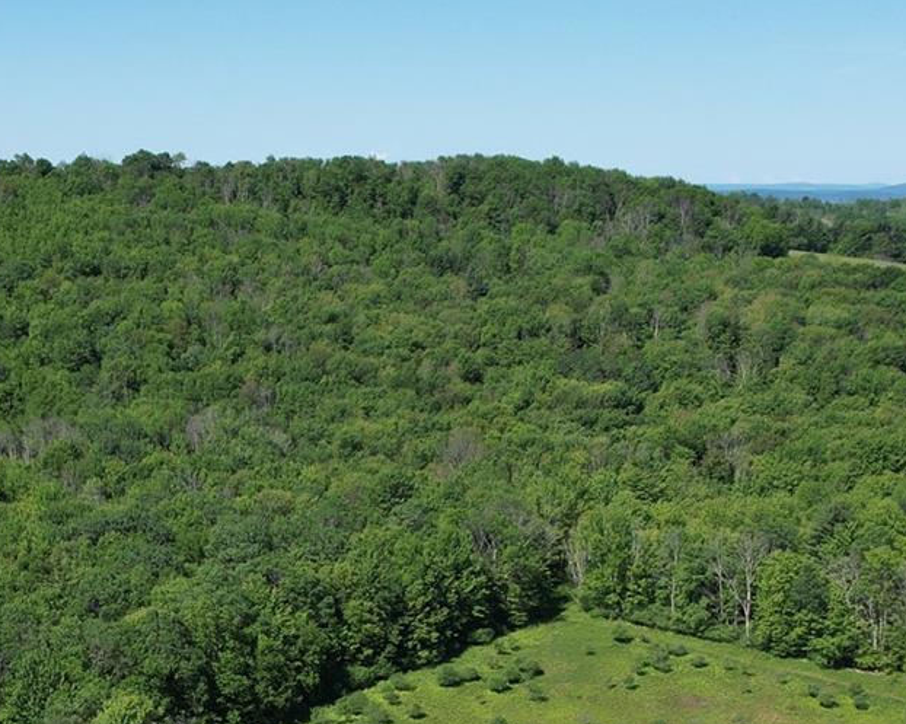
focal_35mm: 68
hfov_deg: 27.2
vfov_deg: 22.1
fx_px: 1823
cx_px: 146
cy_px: 618
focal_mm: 8.38
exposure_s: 1/1600
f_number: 2.8
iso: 100
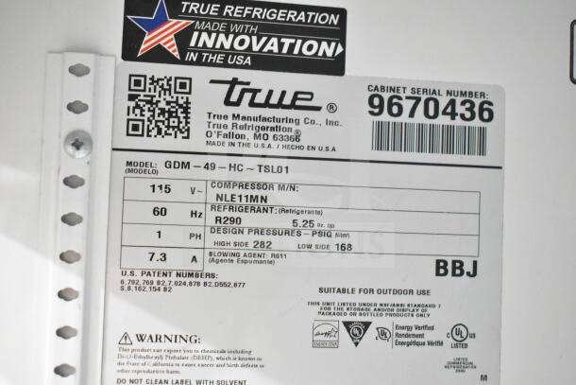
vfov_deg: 26.5
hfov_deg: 38.9
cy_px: 192
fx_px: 816
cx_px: 288
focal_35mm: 51
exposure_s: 1/50
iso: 11400
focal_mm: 34
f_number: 4.5
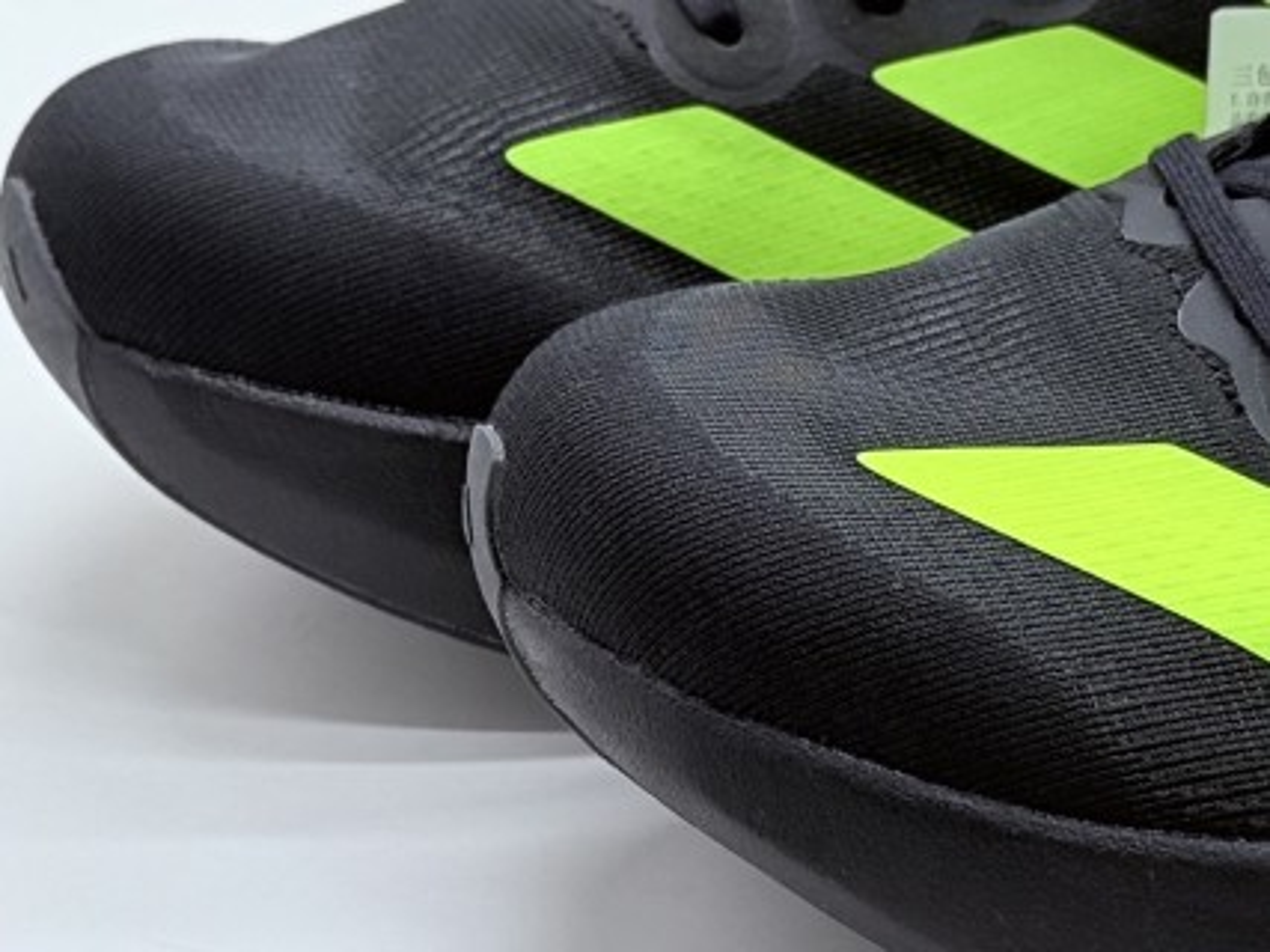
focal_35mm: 48
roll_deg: +2.0
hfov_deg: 39.7
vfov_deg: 30.3
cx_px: 635
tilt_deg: -25.6
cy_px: 476
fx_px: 1761
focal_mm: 6.76
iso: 64
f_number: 1.78
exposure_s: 1/574
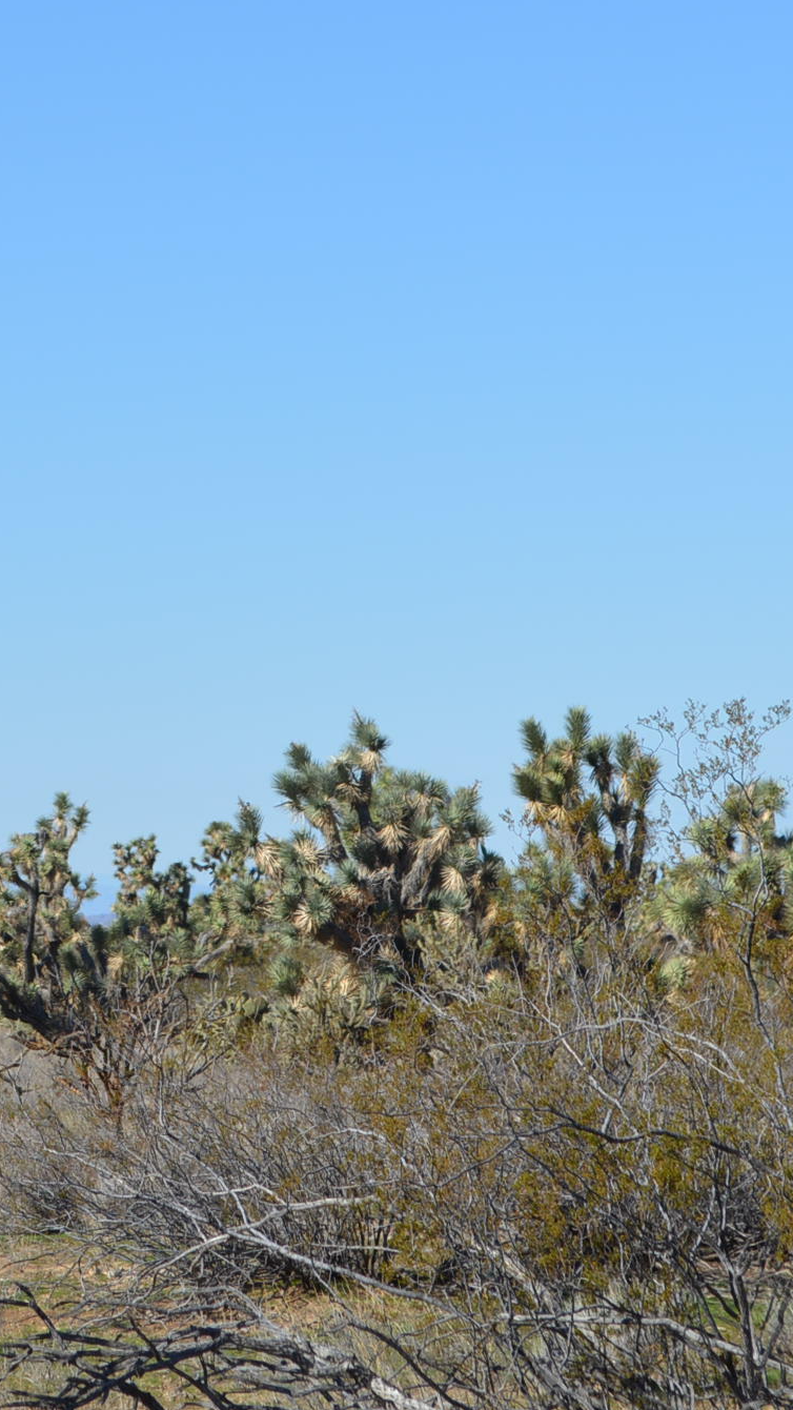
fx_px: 7219
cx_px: -15
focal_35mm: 193
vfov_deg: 11.1
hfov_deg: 6.3
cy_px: 503
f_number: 9
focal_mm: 55
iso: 100
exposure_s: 1/320
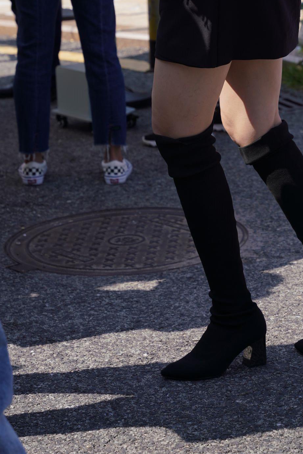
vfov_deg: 16.8
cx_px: 241
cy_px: 98
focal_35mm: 121
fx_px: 1528
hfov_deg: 11.3
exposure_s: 1/800
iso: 125
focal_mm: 70
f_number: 5
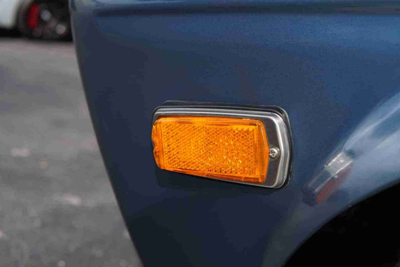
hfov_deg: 43.6
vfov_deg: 29.9
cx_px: 200
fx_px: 500
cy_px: 134
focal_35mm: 45
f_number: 4
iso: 100
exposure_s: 1/200
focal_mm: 30
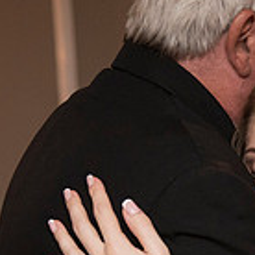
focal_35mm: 222
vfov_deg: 7.9
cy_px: 223
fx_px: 1850
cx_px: 268
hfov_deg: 7.8
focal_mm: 62
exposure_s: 1/200
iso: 2000
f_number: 4
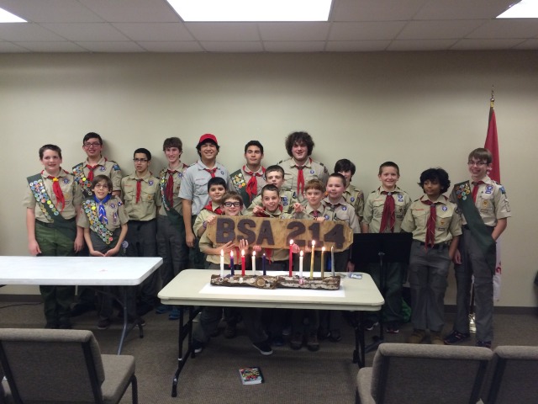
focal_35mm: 29
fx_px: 451
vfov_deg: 48.2
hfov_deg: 61.7
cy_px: 202
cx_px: 269
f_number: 2.2
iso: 125
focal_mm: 4.15
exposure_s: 1/30
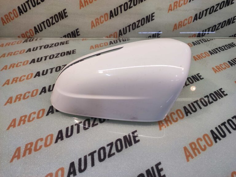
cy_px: 88
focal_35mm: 17
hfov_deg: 91.1
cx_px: 118
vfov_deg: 74.7
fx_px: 116
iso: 128
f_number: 1.79
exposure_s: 1/50
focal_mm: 4.74
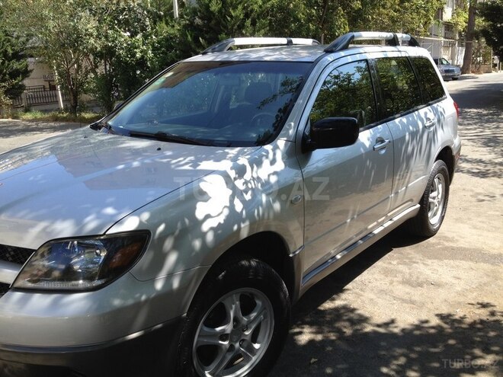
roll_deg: +4.8
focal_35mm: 35
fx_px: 509
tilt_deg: -14.7
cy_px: 188
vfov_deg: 40.7
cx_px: 252
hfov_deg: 52.6
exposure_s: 1/502
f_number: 2.4
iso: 50
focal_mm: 4.28
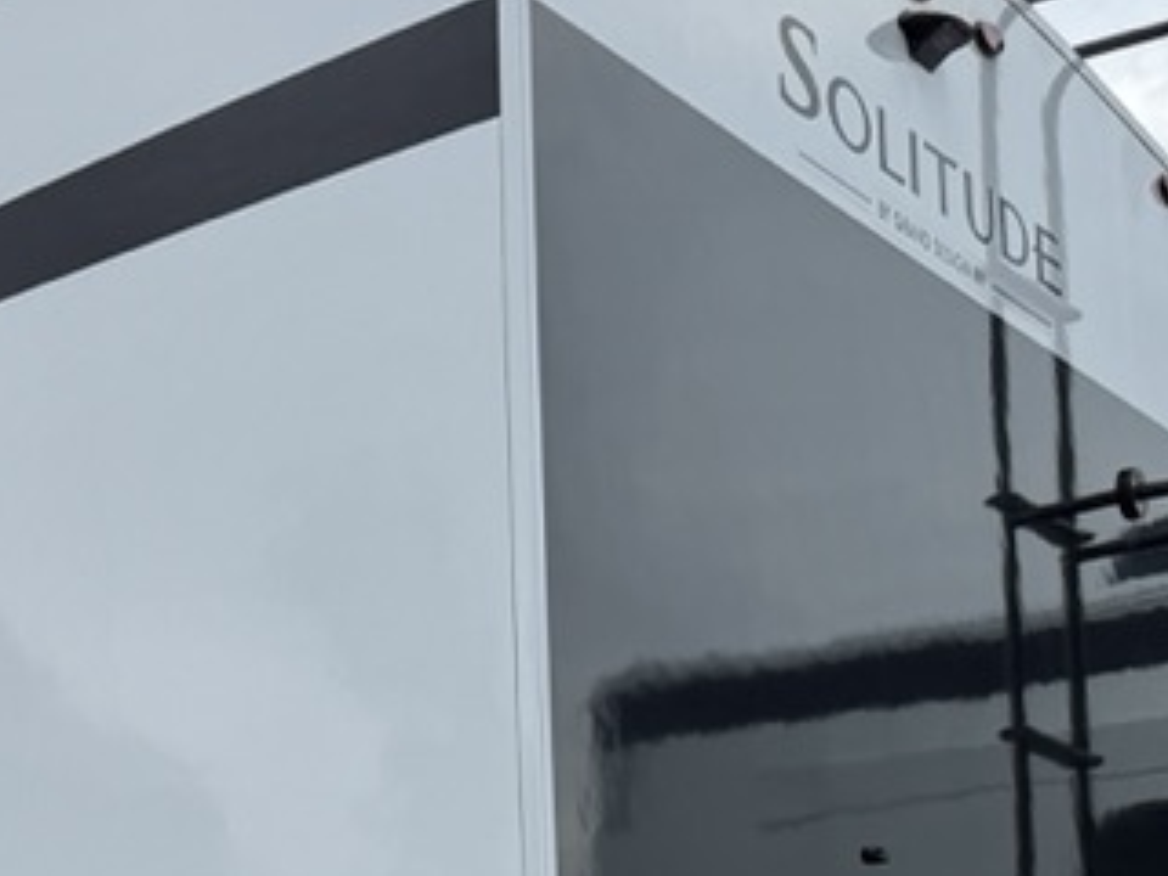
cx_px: -683
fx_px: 3239
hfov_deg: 17.8
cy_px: 1102
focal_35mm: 96
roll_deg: +2.6
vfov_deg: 14.8
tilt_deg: +6.4
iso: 80
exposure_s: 1/7353
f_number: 1.78
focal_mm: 6.76
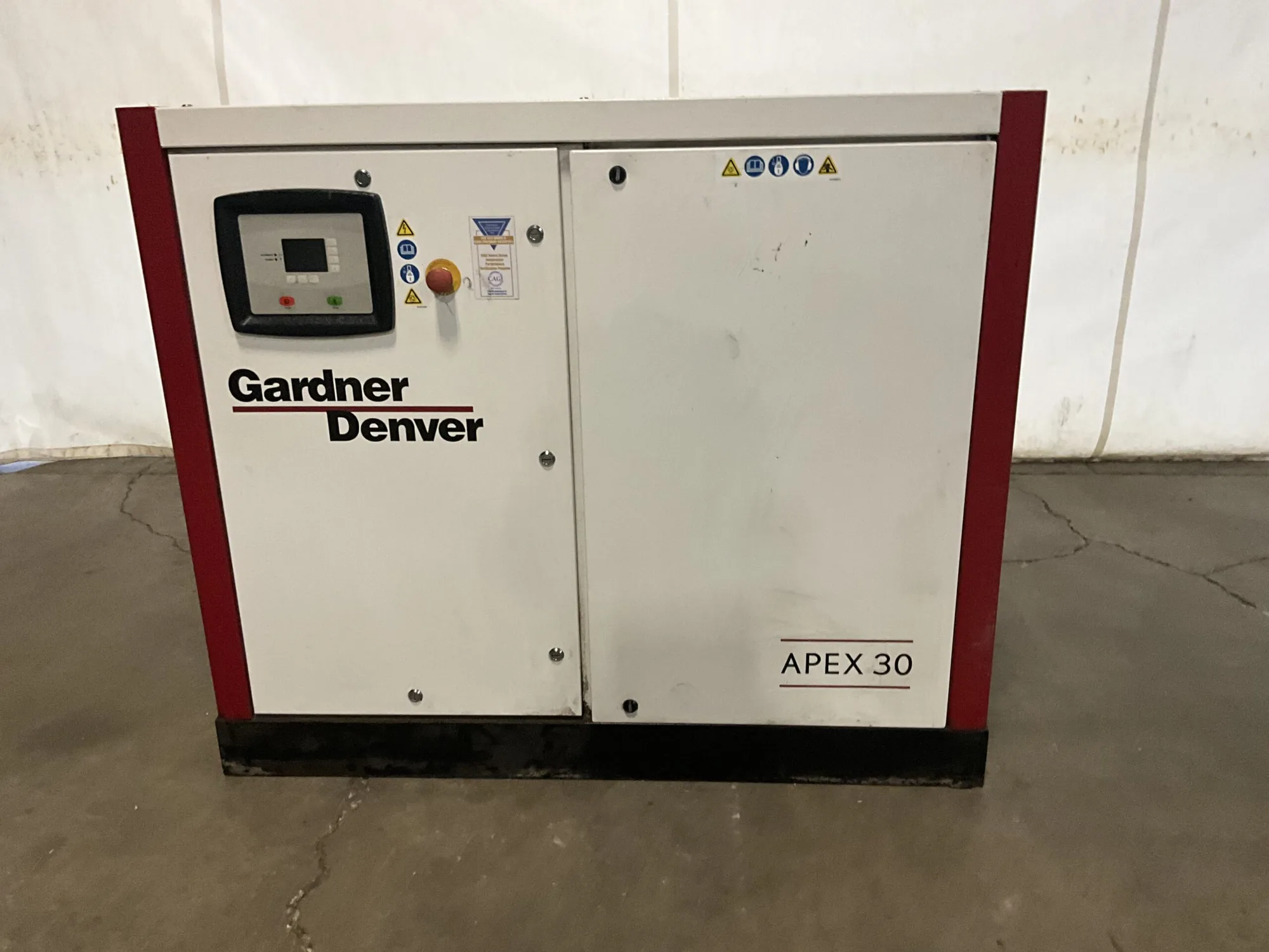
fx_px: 1063
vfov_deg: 48.2
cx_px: 634
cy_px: 476
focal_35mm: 29
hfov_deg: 61.7
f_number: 1.8
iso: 200
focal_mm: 3
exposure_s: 1/60
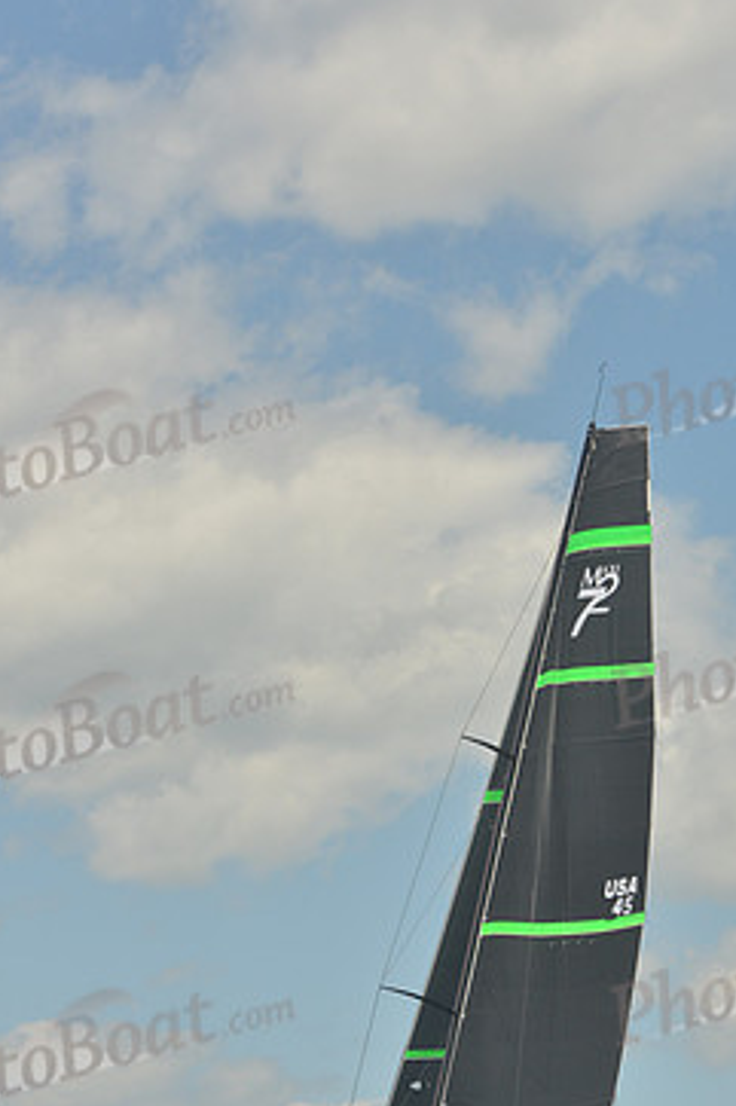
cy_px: 852
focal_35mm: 125
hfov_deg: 11.0
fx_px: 3837
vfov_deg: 16.3
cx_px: 454
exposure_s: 1/800
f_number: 7.1
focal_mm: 78
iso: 400
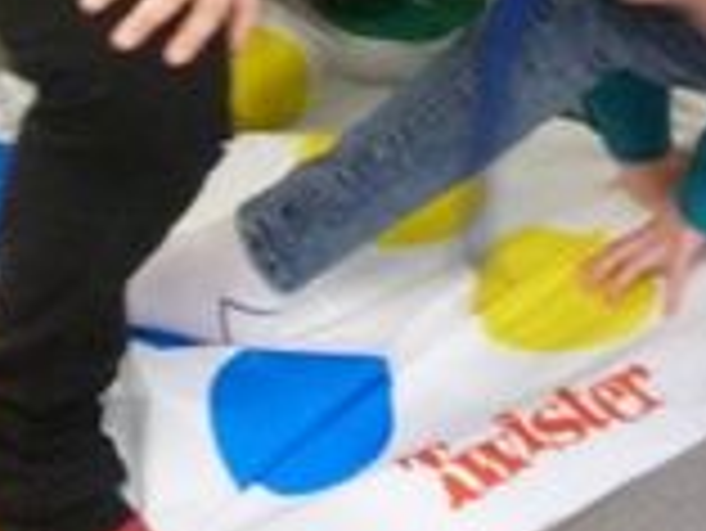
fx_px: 2653
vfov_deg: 10.8
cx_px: 144
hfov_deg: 15.1
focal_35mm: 130
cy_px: -400
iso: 640
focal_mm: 6
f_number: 3.5
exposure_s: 1/8
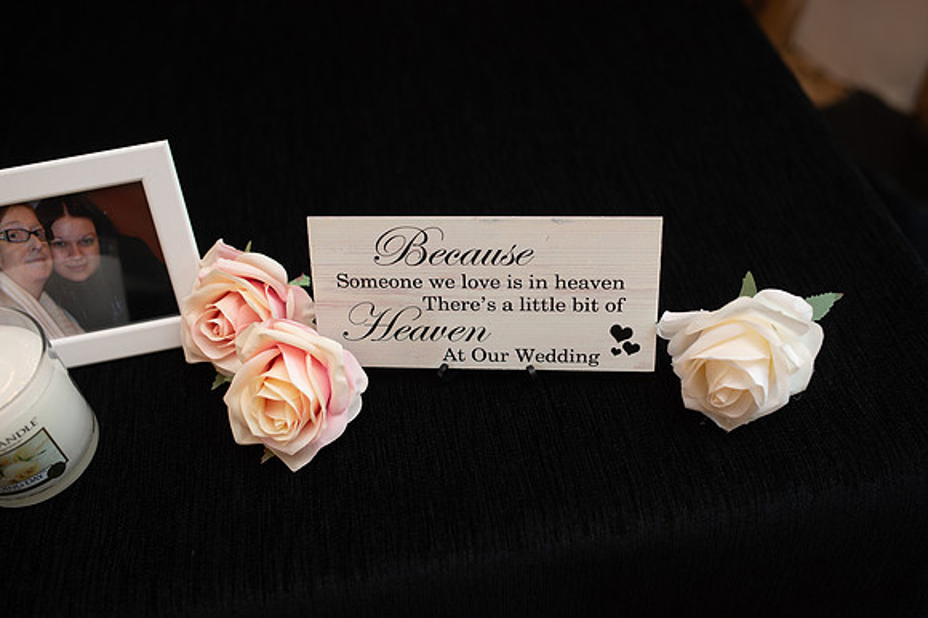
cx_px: 464
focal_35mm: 35
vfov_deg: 37.8
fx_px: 902
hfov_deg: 54.5
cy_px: 309
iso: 400
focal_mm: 35
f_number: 2.8
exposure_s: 1/100
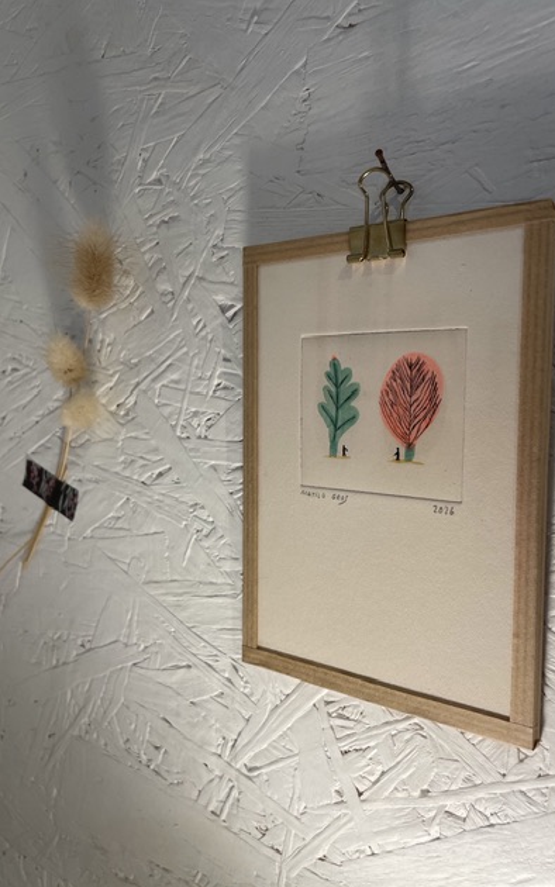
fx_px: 677
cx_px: 282
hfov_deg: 44.6
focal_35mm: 28
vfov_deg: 66.5
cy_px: 449
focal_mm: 4.2
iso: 50
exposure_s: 1/100
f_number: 1.6
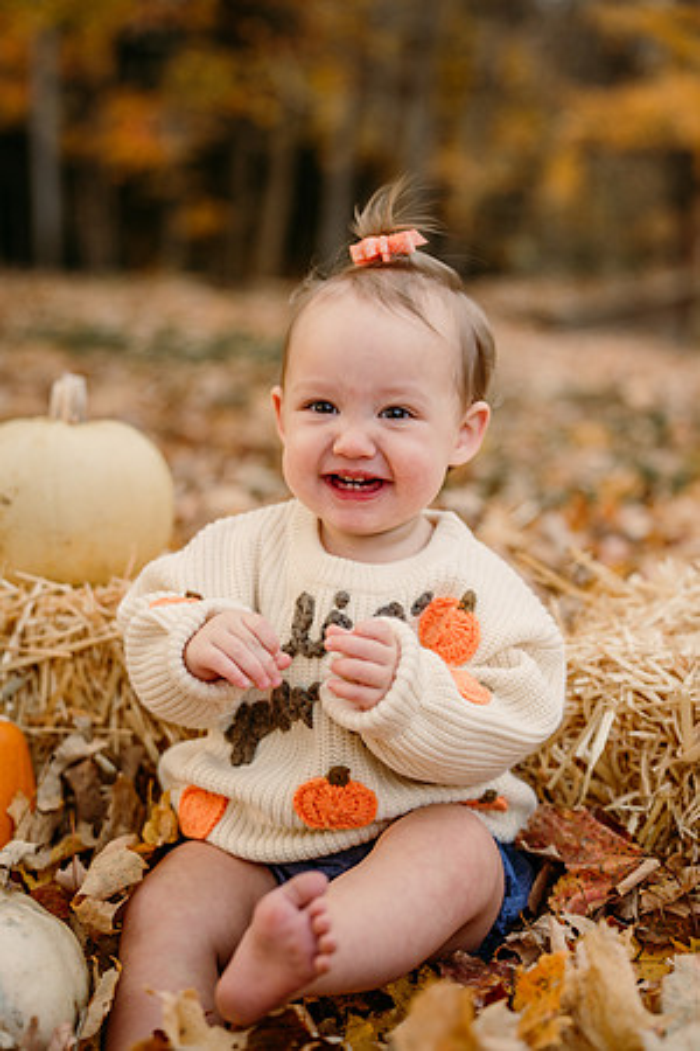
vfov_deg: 39.6
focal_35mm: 50
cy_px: 526
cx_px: 350
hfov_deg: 27.0
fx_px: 1458
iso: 250
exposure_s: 1/400
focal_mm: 50
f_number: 2.2
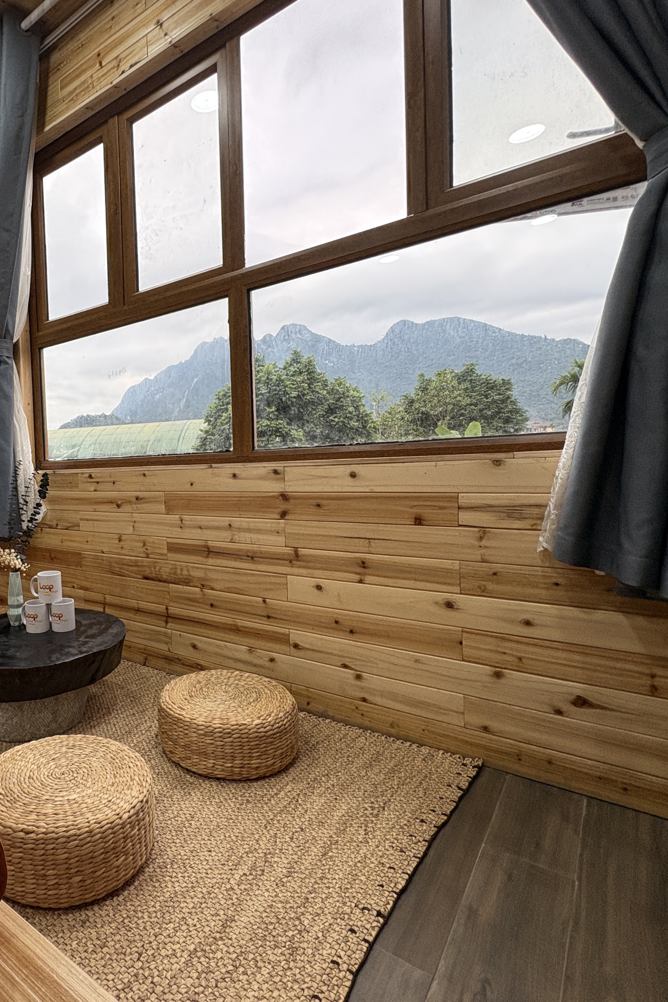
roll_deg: +3.0
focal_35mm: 20
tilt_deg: -2.8
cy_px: 489
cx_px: 117
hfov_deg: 56.6
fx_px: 557
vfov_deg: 84.0
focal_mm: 2.22
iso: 200
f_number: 2.2
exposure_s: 1/99
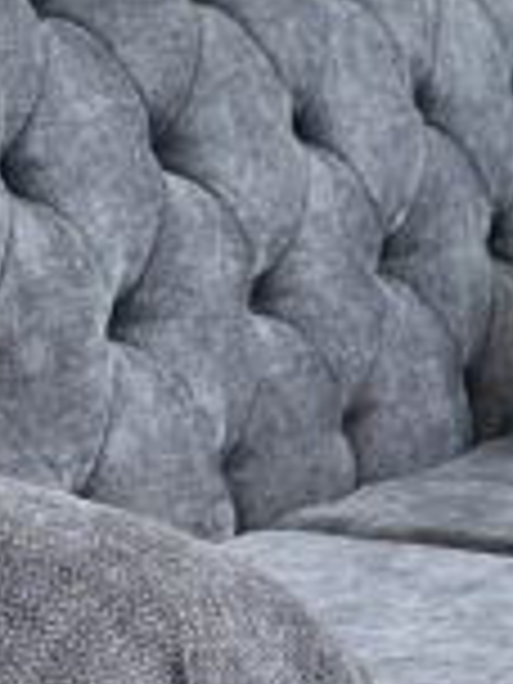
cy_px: 598
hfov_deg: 11.7
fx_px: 2490
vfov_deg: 15.5
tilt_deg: -15.5
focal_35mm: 126
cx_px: 72
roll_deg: +0.5
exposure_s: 1/230
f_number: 1.78
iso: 64
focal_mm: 6.86
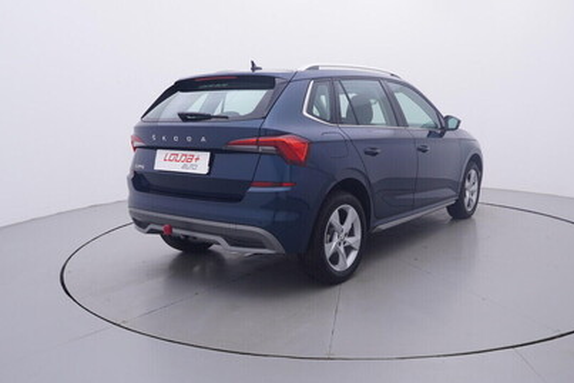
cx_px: 334
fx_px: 489
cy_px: 248
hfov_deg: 60.4
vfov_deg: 42.3
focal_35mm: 31
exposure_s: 1/80
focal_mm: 15
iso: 200
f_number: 5
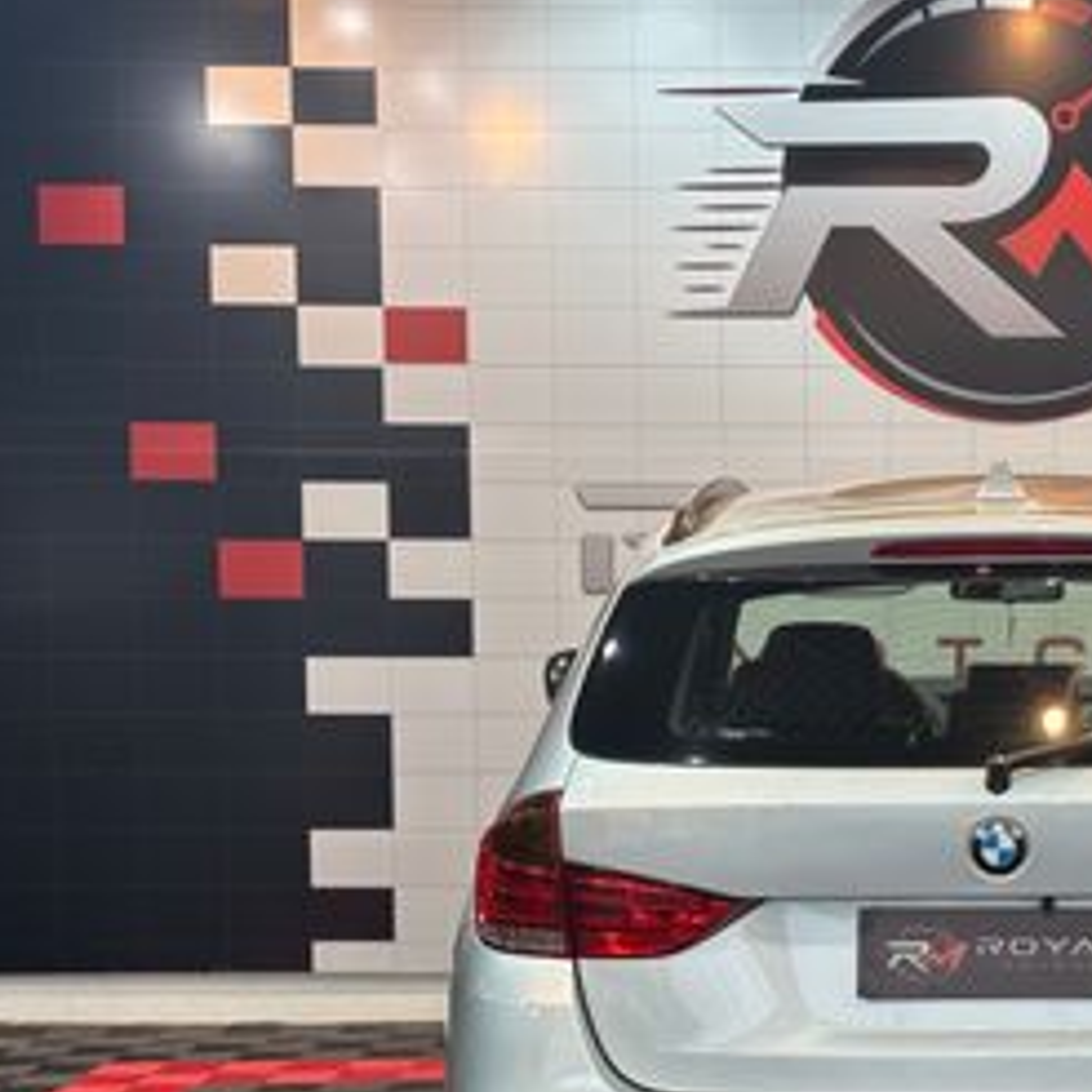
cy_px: 710
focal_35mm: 88
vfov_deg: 19.7
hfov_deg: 19.4
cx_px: 990
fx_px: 3141
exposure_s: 1/60
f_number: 1.6
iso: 40
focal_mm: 5.96
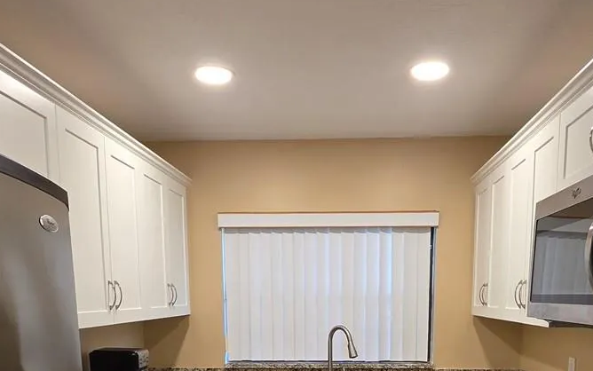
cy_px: 385
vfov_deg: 34.3
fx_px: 533
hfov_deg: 58.1
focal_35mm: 33
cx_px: 320
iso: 200
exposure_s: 1/120
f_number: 1.9
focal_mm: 2.2
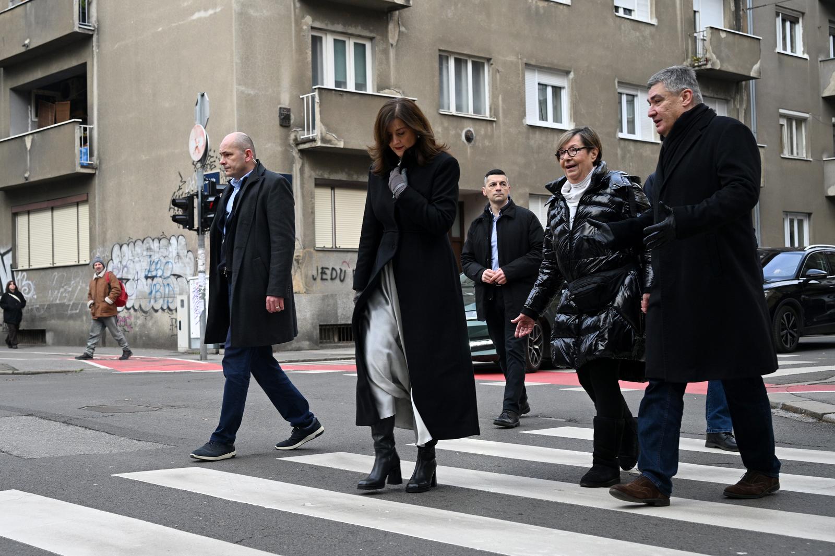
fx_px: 835
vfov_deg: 36.9
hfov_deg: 53.1
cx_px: 418
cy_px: 278
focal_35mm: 36
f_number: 4
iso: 360
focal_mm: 36
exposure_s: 1/500
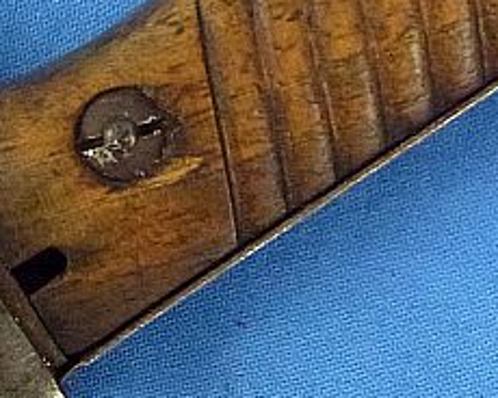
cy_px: -11
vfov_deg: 6.4
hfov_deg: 8.0
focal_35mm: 241
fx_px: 3552
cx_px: 342
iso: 800
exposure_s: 1/125
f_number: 4.7
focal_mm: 12.7
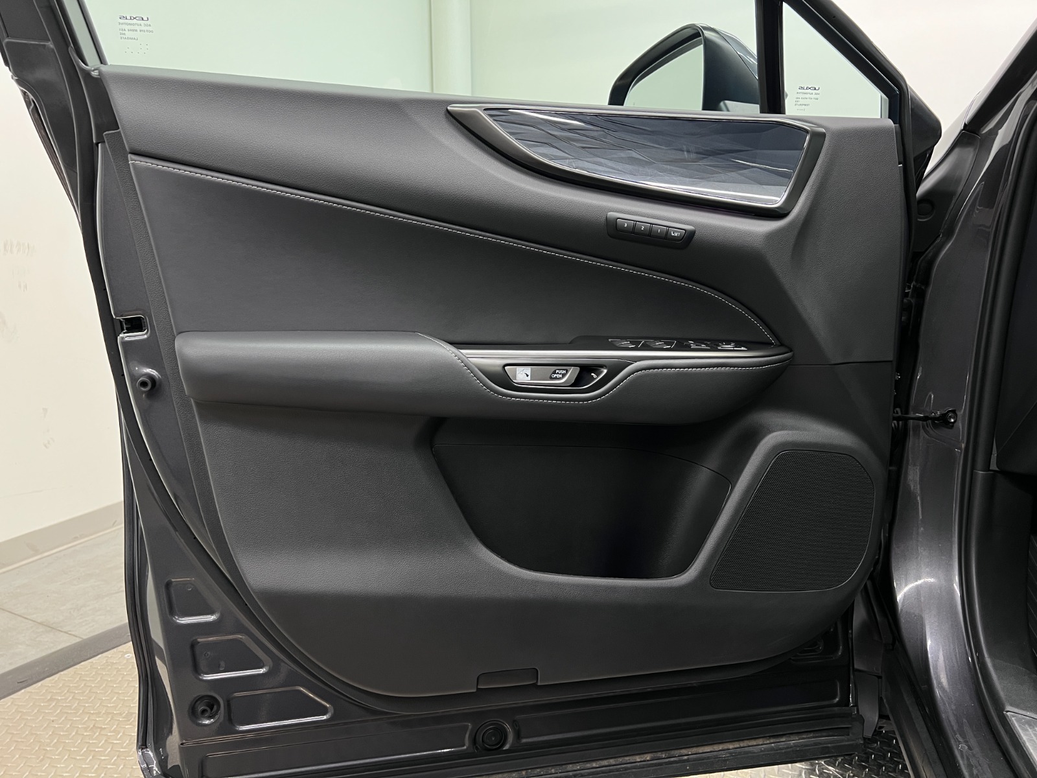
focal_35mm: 26
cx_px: 518
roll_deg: +0.3
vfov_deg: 53.1
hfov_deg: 67.3
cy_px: 389
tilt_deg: -12.5
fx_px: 779
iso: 160
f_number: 1.5
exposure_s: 1/60
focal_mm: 5.7
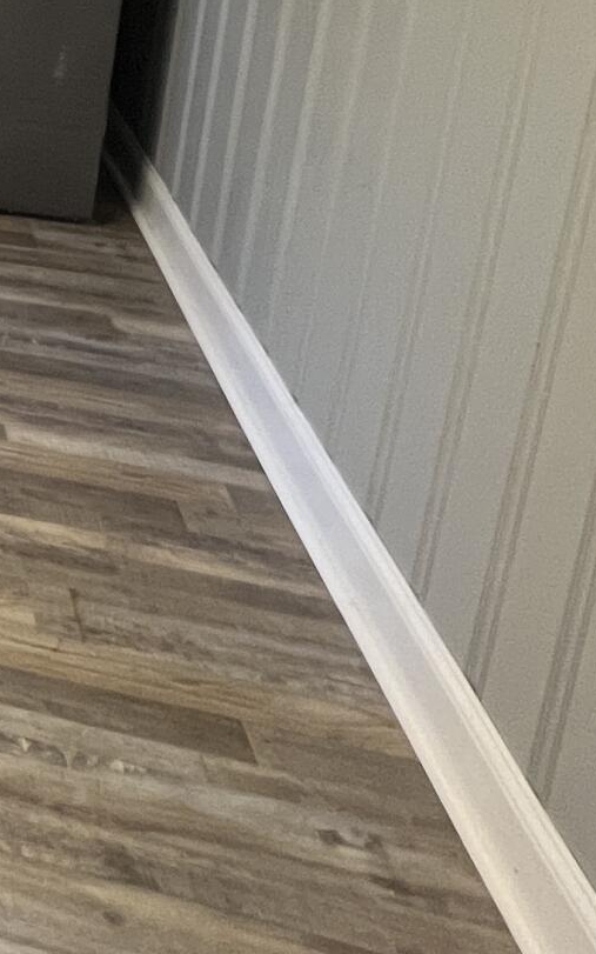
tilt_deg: -11.2
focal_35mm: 51
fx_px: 1325
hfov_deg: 16.4
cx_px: -709
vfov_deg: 34.3
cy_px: -94
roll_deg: -0.7
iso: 200
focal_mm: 1.57
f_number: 1.8
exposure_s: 1/60
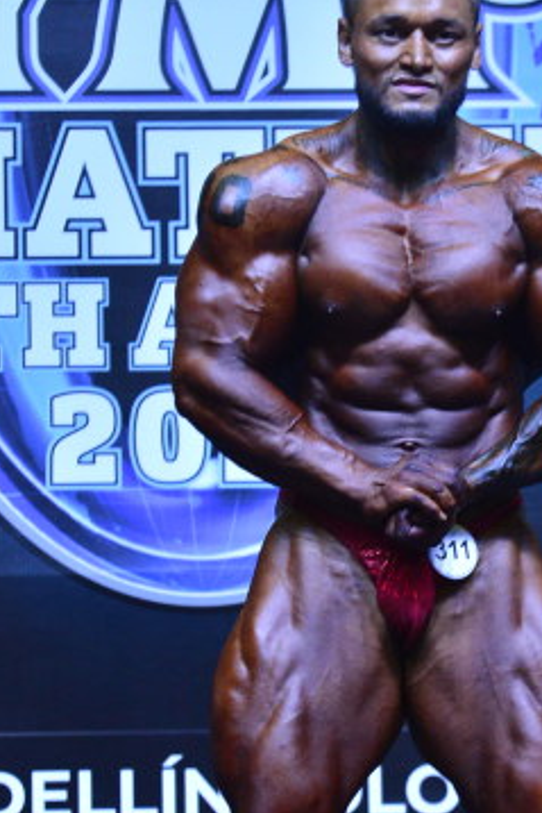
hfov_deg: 4.5
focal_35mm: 307
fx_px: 6926
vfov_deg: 6.7
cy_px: 363
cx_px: 391
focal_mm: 122
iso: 2000
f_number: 5
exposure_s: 1/160
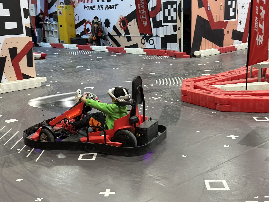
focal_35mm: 48
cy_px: 101
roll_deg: +0.3
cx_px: 134
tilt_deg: -13.4
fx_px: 373
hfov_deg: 39.7
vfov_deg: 30.3
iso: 200
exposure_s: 1/100
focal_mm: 6.86
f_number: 1.78
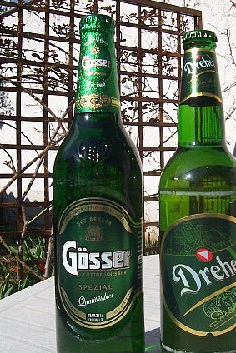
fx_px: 491
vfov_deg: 39.6
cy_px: 164
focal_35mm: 50
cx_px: 146
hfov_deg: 26.9
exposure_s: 1/750
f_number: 5.6
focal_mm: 5.6
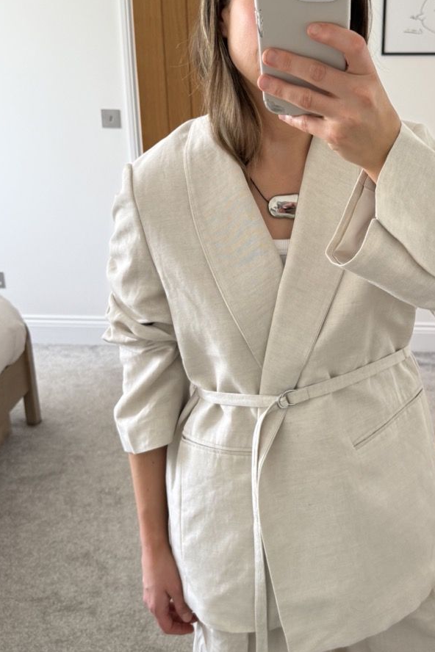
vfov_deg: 52.9
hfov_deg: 36.4
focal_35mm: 36
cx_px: 298
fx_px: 652
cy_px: 279
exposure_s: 1/121
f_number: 1.78
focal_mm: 6.76
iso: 125
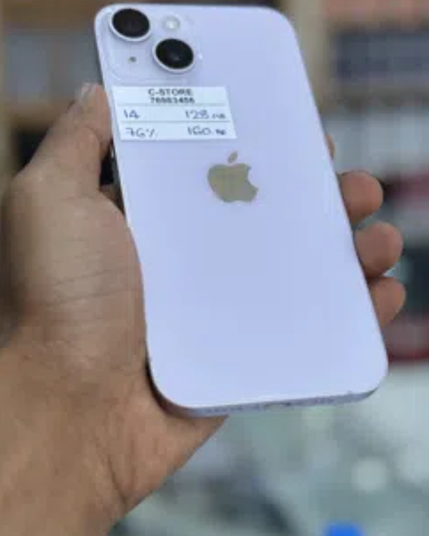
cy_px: 263
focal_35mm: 62
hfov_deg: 24.6
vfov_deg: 30.5
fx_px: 983
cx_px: 220
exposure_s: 1/865
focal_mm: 6.76
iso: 64
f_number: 1.78
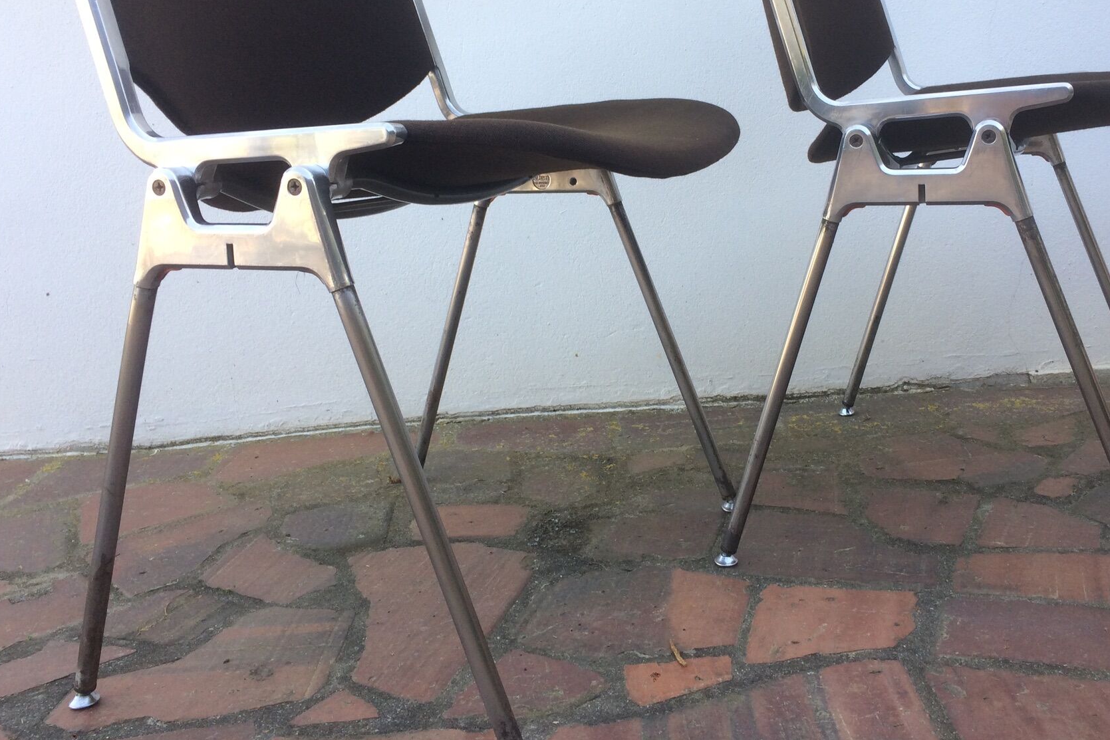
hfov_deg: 51.6
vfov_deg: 35.6
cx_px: 653
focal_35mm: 37
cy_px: 241
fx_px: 1141
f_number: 2.2
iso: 32
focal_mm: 4.15
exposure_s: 1/175
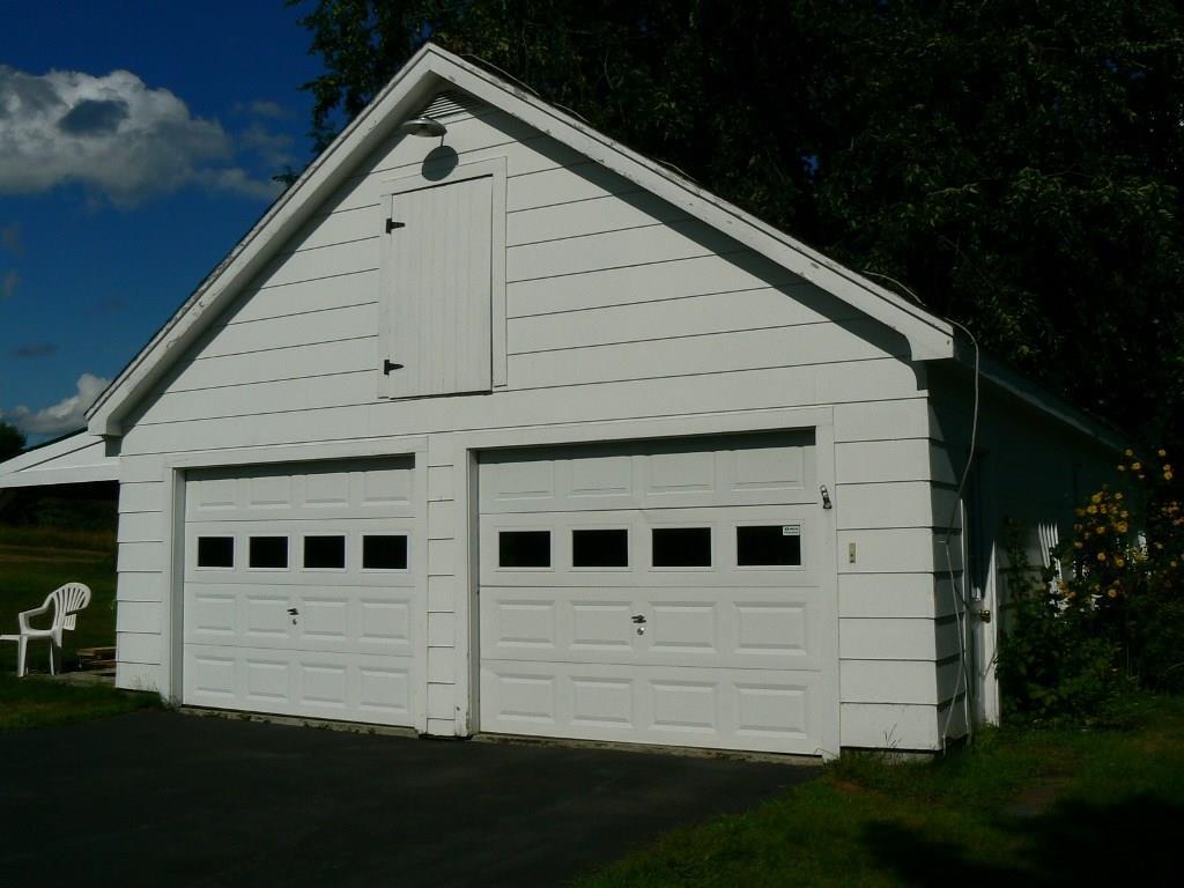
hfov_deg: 51.4
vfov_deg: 39.7
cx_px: 592
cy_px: 444
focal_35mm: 36
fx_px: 1231
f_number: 8
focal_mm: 6
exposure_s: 1/2000
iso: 80
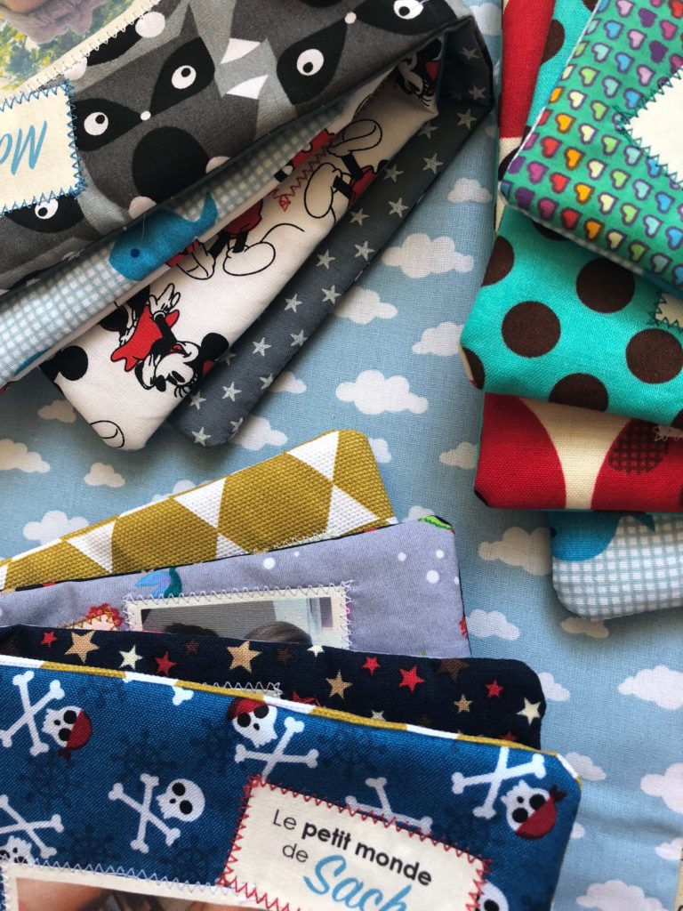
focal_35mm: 28
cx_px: 342
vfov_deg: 63.4
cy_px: 456
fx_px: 737
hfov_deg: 49.7
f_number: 1.8
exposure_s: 1/20
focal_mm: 3.99
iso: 40
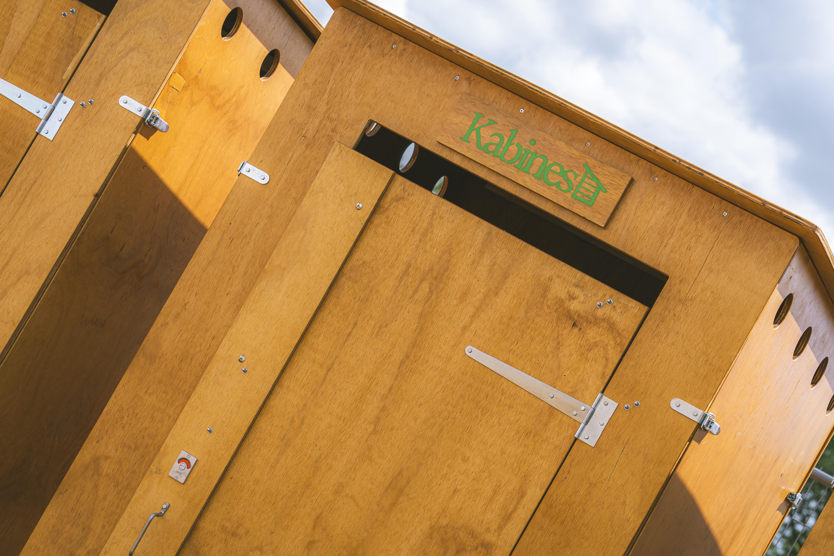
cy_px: 278
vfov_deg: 13.0
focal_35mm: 105
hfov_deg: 19.5
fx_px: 2432
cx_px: 417
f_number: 8
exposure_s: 1/160
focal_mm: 105
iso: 50
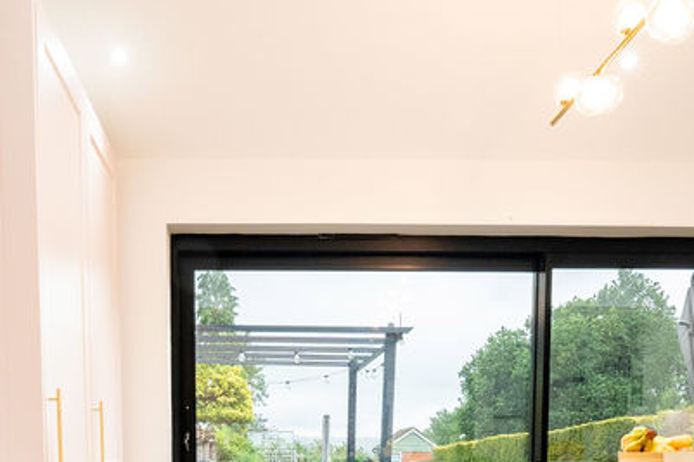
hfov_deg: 52.8
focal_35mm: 36
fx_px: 694
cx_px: 277
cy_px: 504
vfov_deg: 32.5
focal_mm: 14
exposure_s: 1/100
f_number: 10
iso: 1600
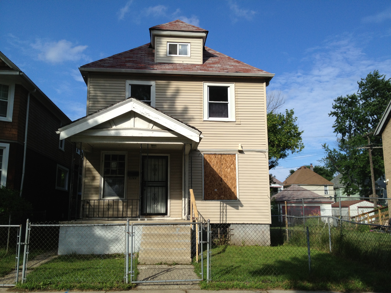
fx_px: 395
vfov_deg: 40.7
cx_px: 196
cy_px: 146
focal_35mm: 35
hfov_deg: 52.6
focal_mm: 4.28
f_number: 2.4
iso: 50
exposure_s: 1/1972
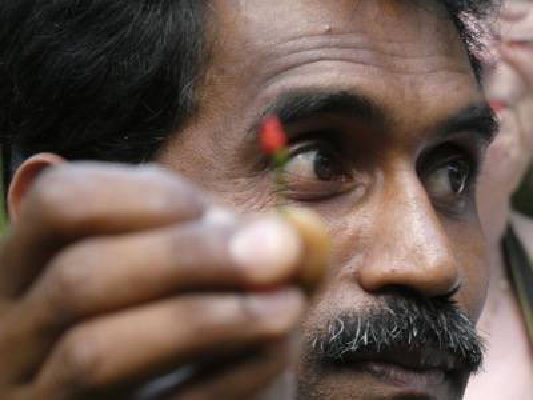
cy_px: 200
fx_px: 5389
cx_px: 266
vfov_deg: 4.2
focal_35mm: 350
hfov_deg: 5.7
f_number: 5.6
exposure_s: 1/80
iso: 1000
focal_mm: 62.7
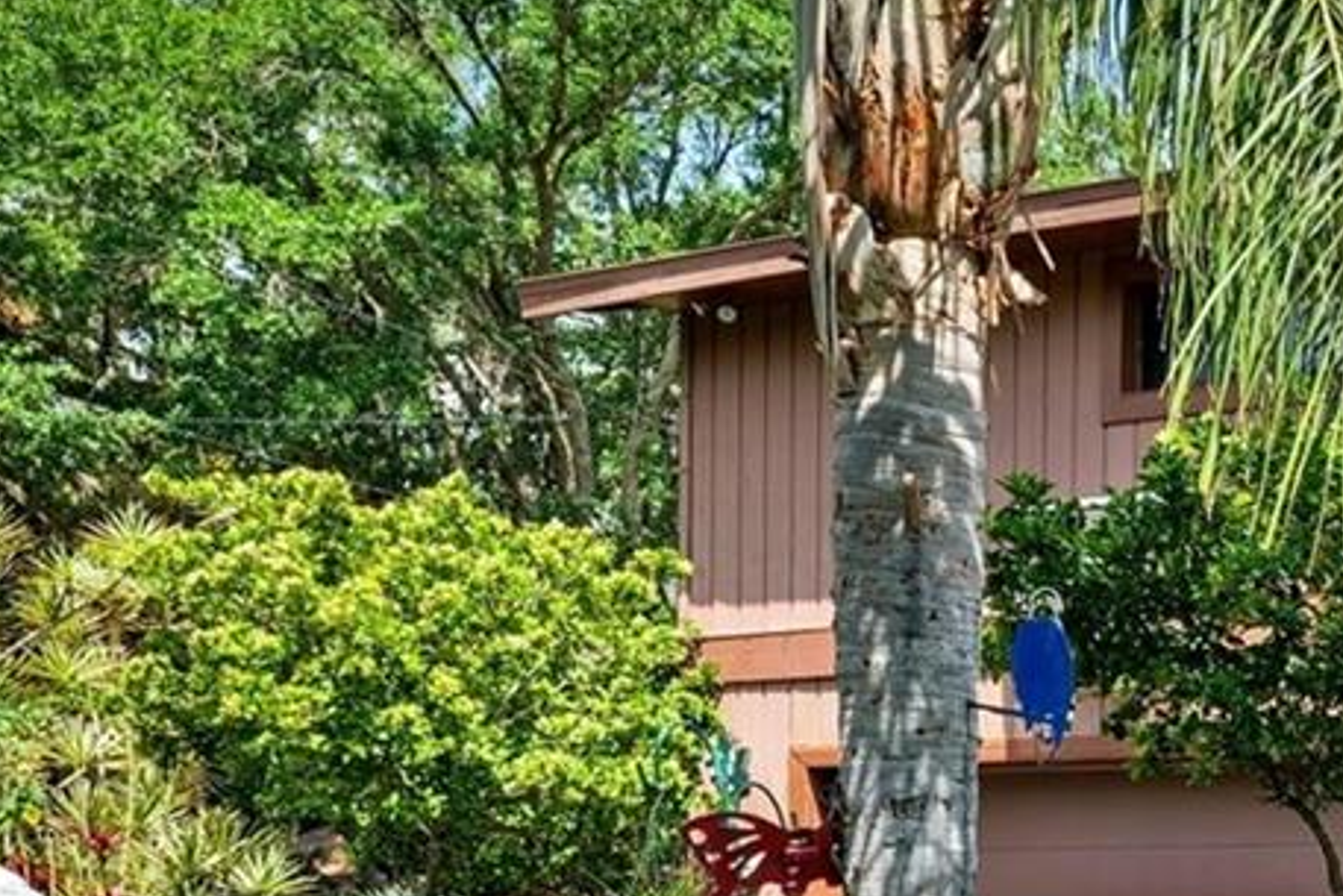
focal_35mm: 49
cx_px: 1954
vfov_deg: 26.1
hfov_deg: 28.4
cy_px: 896
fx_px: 1828
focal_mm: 14
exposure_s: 1/100
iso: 100
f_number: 8
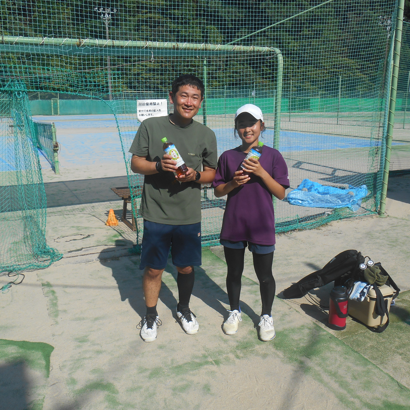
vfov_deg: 52.5
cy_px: 207
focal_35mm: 31
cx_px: 196
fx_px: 415
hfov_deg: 52.5
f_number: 3.4
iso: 80
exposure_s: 1/1000
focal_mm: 4.7
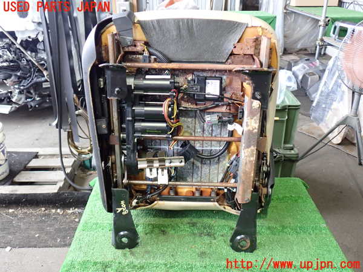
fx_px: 336
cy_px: 136
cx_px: 182
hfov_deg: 56.8
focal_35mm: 32
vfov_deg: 44.2
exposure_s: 1/30
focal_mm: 5.79
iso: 500
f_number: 2.4
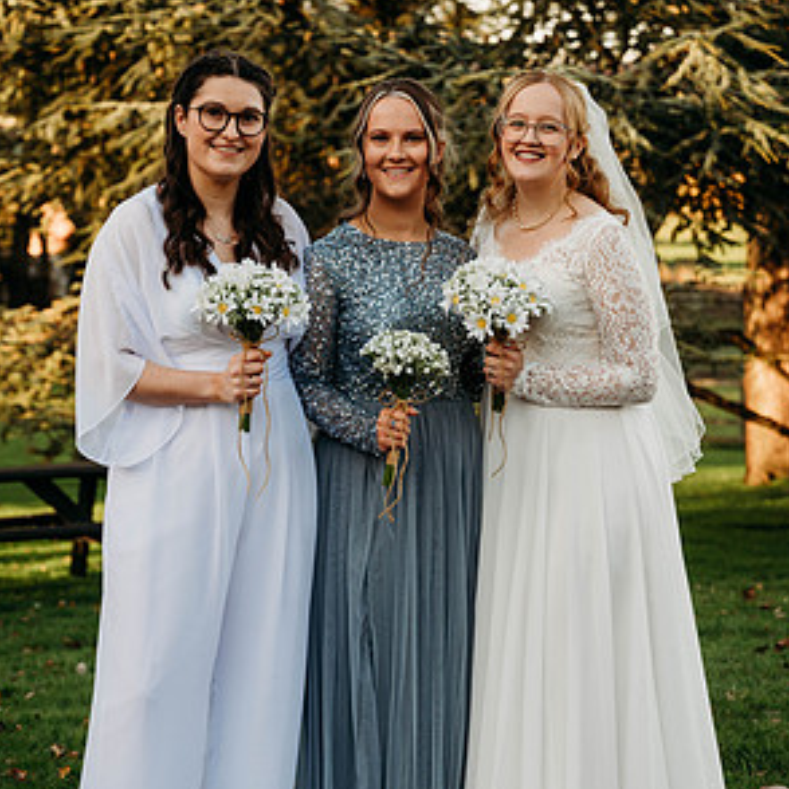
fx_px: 2347
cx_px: 393
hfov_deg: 19.1
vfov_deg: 19.1
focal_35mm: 91
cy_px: 488
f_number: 4
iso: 100
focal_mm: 70
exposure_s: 1/320
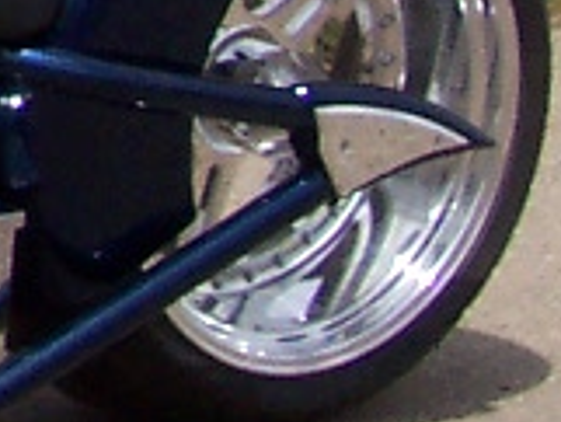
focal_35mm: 275
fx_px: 4460
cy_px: -868
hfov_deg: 6.5
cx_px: -1160
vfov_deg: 5.1
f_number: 5.6
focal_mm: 5.6
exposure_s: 1/750
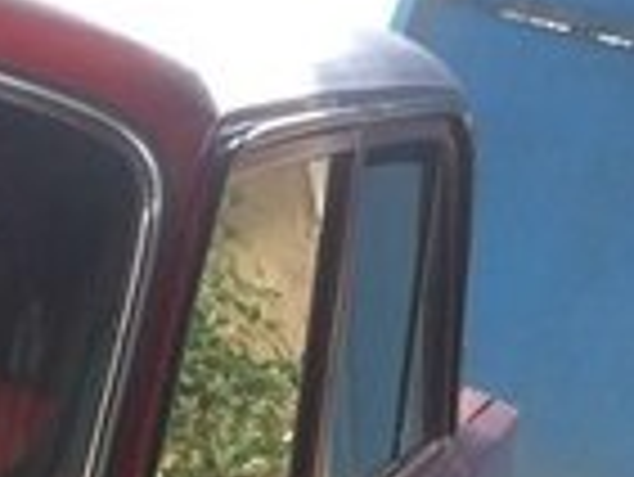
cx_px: -445
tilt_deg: -23.1
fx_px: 2493
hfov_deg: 13.3
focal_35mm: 136
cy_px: 884
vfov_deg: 10.2
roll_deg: -17.5
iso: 40
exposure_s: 1/50
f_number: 2.2
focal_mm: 4.15
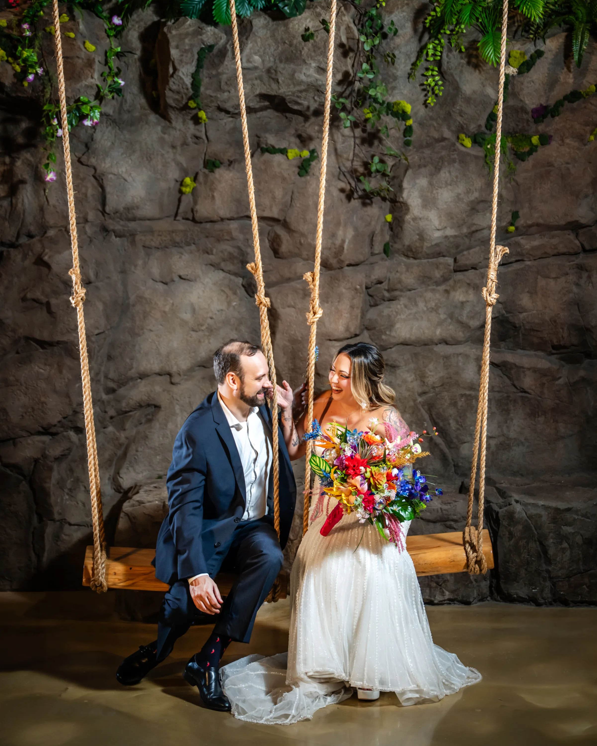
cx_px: 298
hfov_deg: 24.6
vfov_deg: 30.4
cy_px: 316
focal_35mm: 62
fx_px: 1369
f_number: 2.8
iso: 500
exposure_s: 1/160
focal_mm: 55
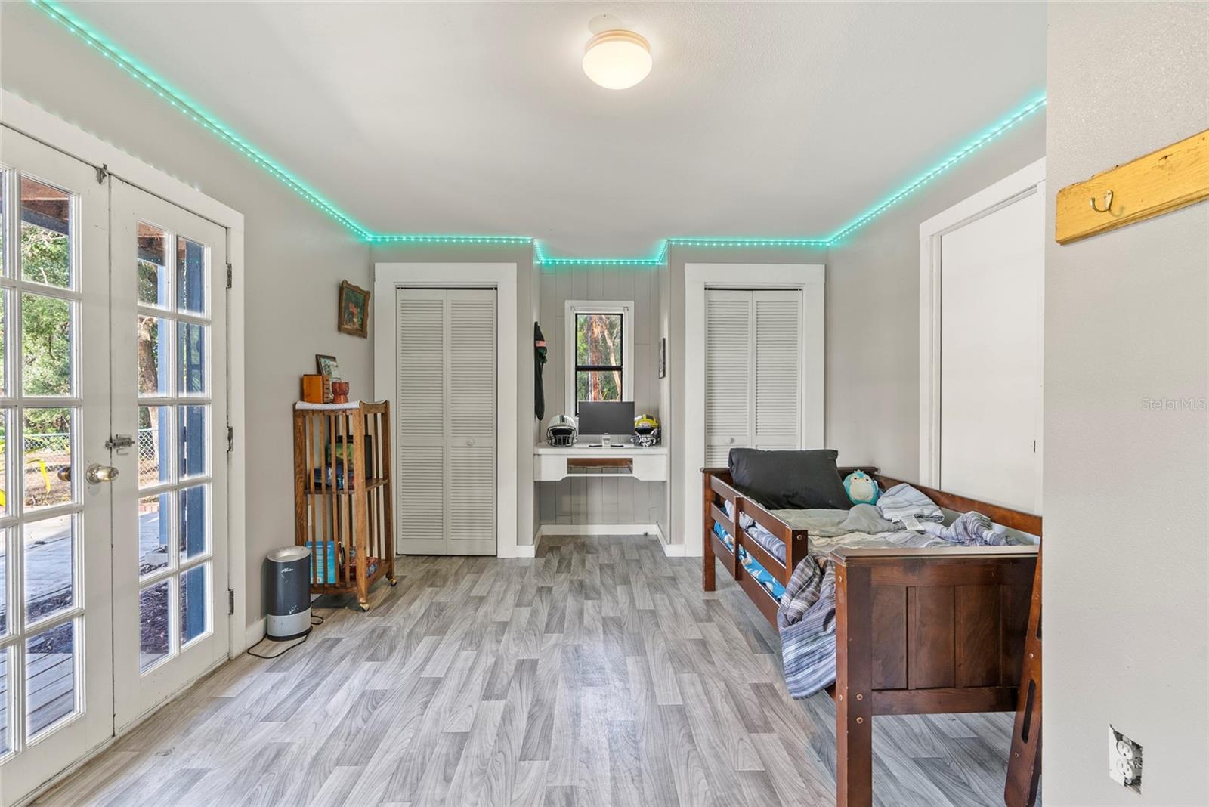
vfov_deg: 70.5
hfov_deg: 93.3
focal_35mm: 17
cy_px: 404
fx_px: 571
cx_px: 604
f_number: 8
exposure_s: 1/2.5
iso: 400
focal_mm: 17
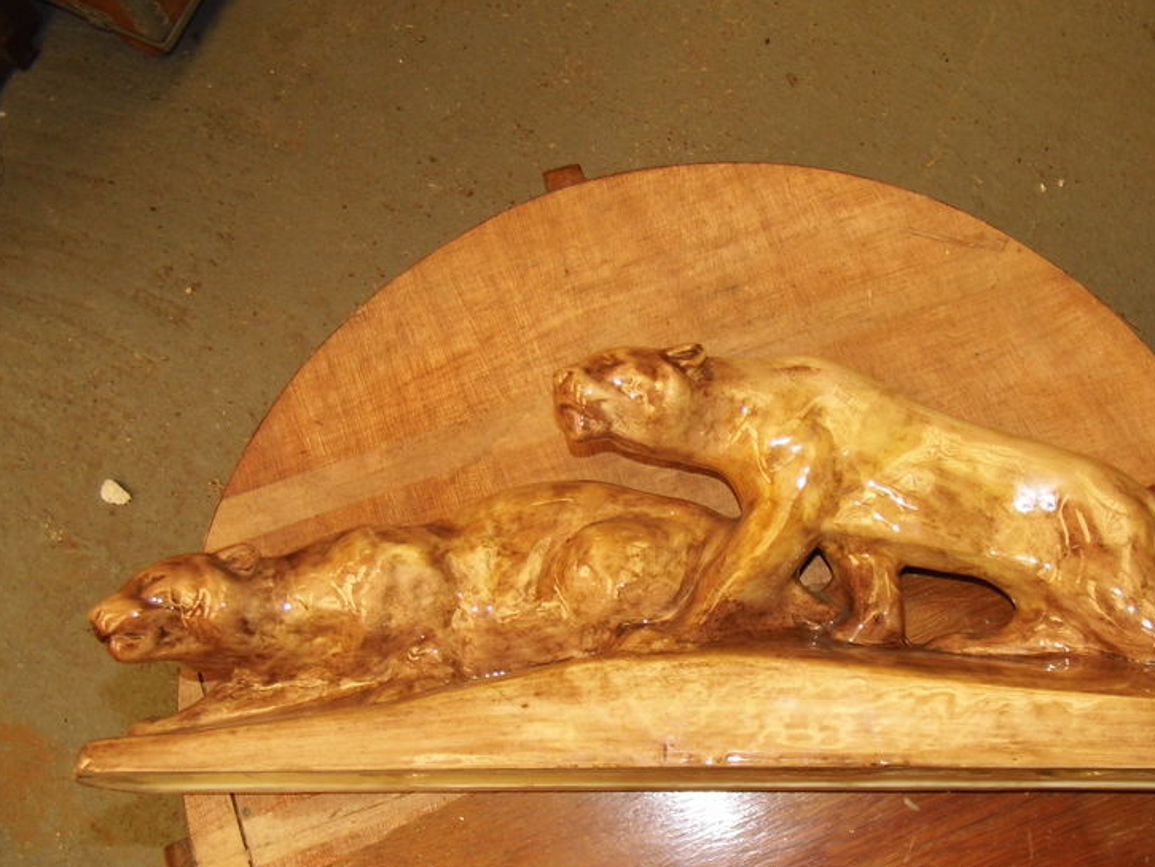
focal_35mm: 40
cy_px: 558
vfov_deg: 35.7
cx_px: 763
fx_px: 1335
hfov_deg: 46.1
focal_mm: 5.2
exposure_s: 1/60
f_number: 3.2
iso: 100
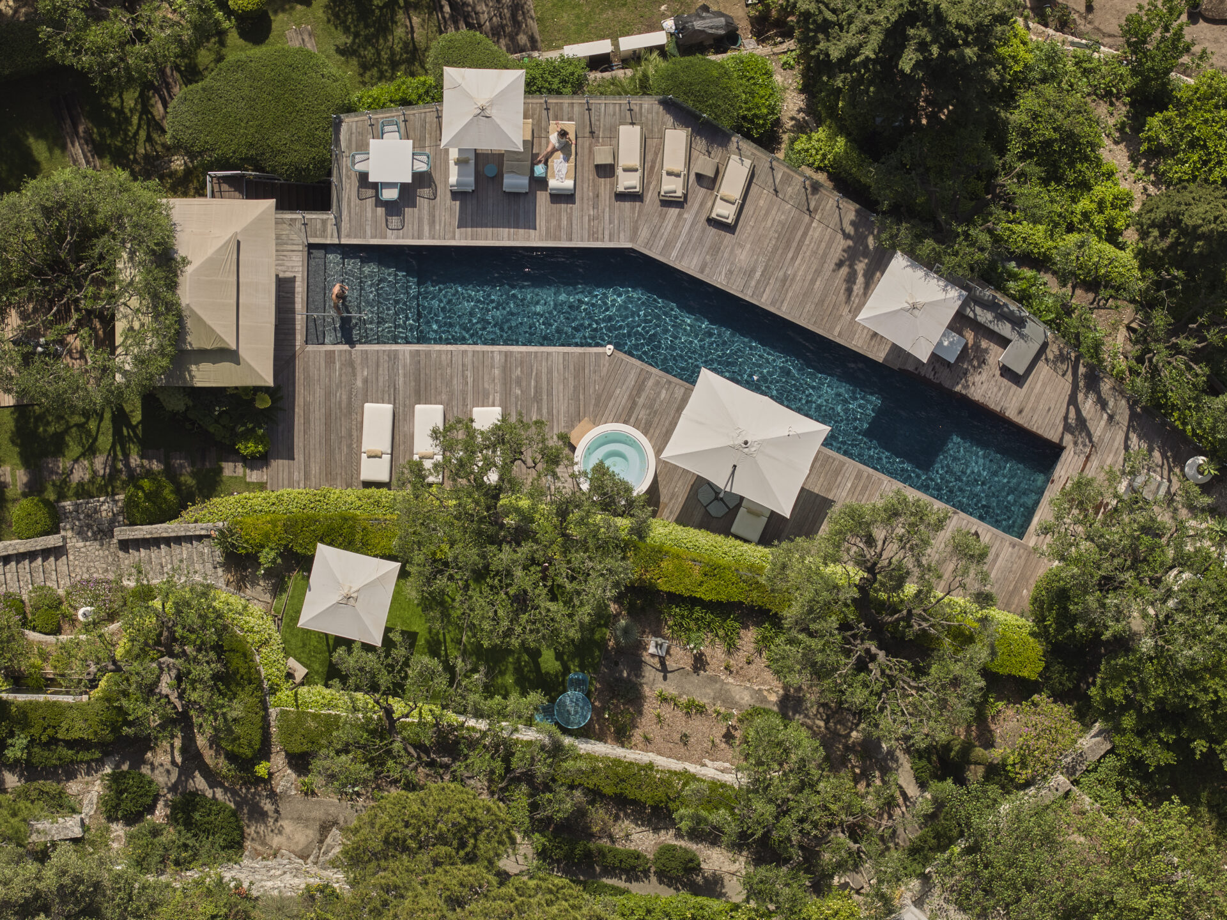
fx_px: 2481
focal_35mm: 70
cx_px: 614
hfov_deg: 27.8
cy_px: 460
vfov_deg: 21.0
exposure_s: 1/120
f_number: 2.8
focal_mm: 19.35
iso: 100
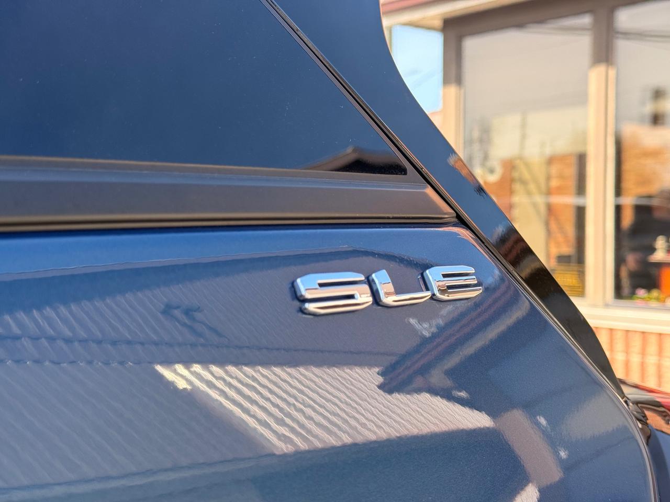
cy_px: 251
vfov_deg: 30.3
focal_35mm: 48
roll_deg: +0.1
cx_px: 335
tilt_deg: -1.0
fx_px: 929
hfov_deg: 39.7
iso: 64
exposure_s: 1/652
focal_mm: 6.76
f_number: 1.78
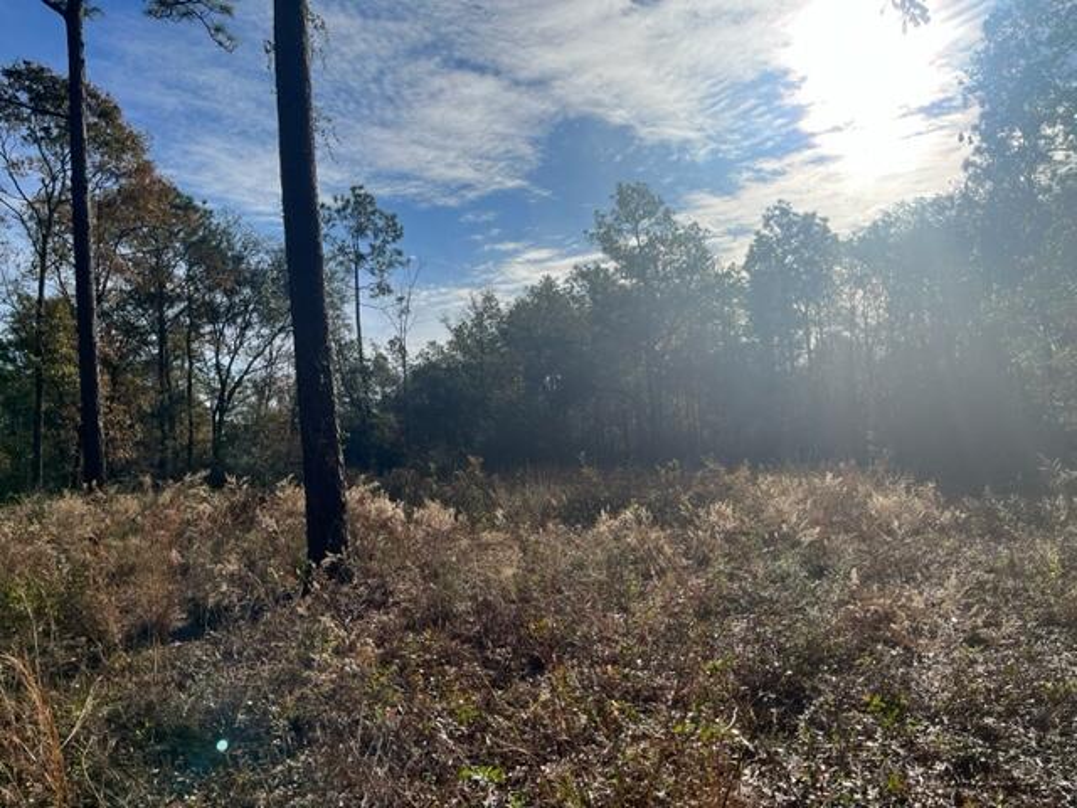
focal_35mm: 26
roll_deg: +3.7
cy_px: 404
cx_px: 538
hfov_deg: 67.3
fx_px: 809
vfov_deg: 53.1
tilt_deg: +4.2
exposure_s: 1/6494
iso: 50
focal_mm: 5.1
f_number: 1.6
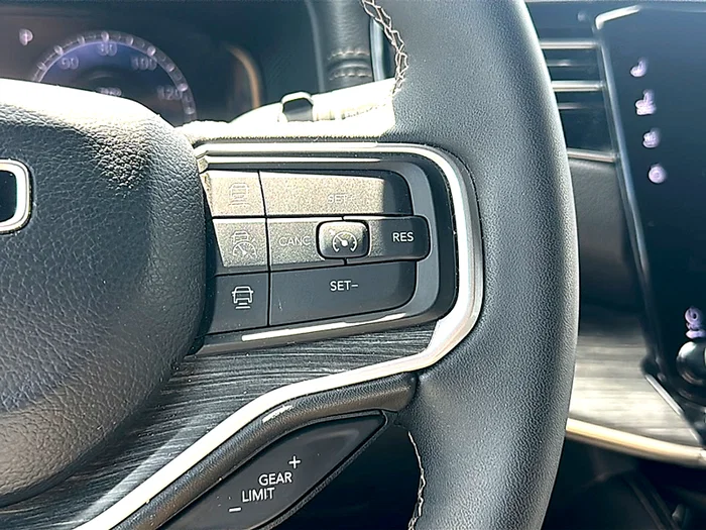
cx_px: 353
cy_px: 265
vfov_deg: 37.7
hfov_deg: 49.0
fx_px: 775
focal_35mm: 38
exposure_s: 1/277
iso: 80
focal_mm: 6.86
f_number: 1.78
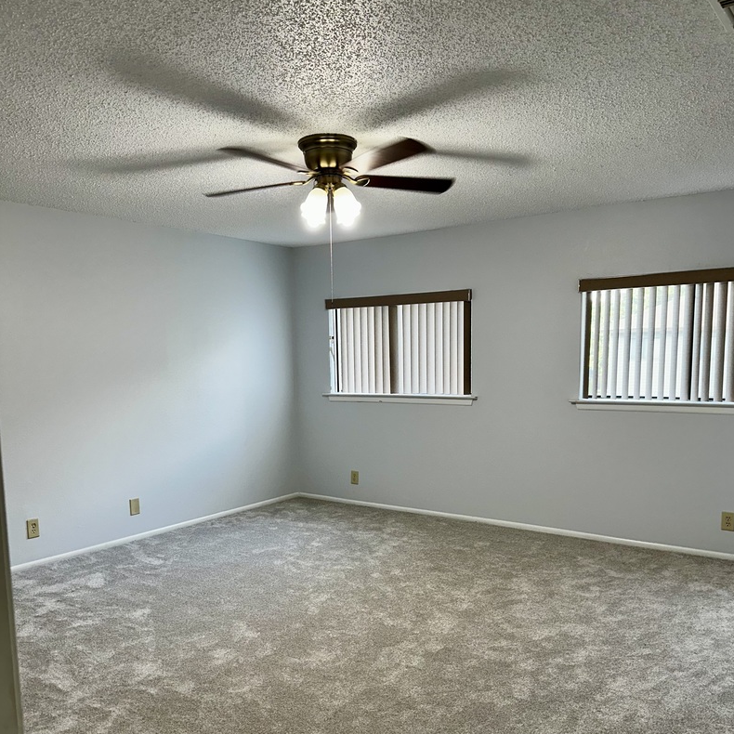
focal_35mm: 29
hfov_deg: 55.6
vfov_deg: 55.3
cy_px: 432
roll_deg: +0.1
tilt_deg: -7.6
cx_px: 373
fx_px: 696
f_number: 1.78
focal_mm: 6.86
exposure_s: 1/120
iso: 100
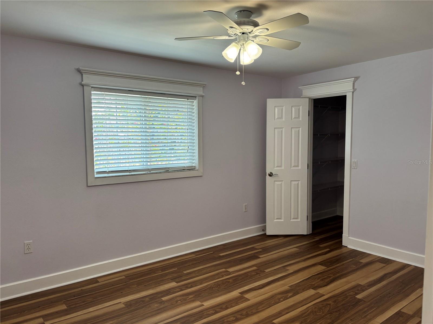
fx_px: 325
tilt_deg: -5.8
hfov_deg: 67.3
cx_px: 216
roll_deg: -0.5
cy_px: 162
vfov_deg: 53.1
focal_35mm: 26
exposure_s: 1/120
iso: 100
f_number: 1.6
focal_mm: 5.96
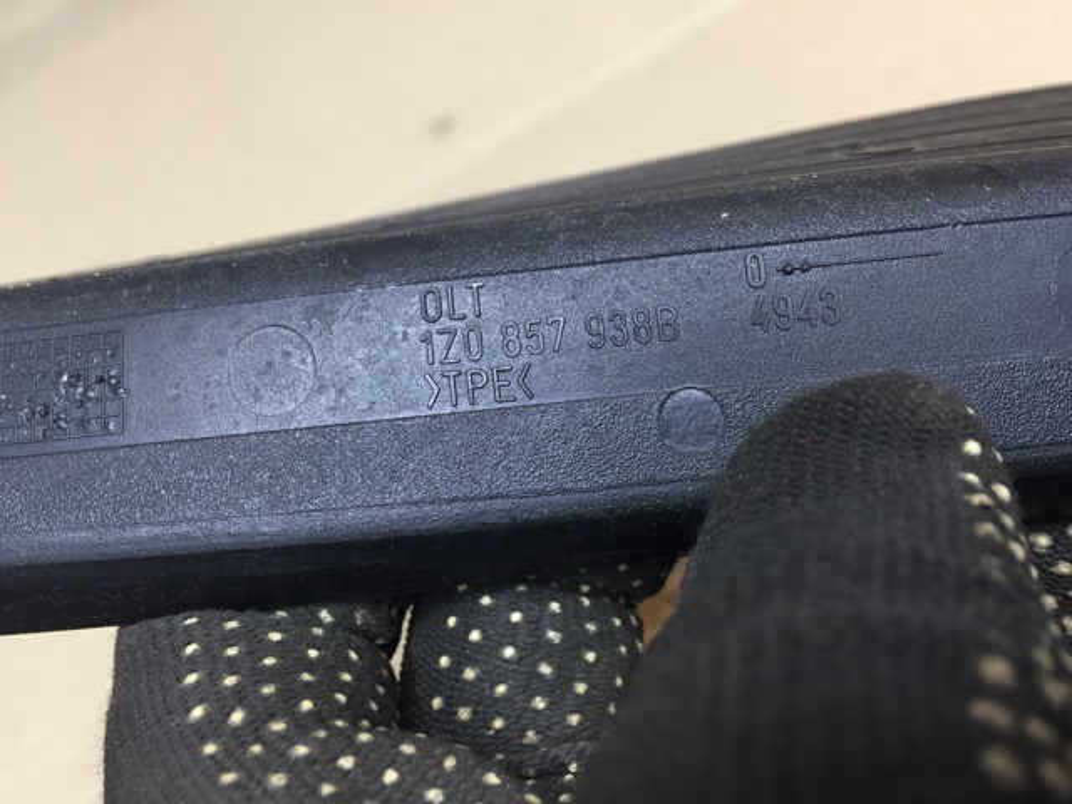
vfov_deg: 48.2
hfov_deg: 61.7
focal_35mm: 29
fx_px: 898
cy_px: 402
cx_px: 536
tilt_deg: -52.4
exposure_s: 1/33
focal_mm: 4.15
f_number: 2.2
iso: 80
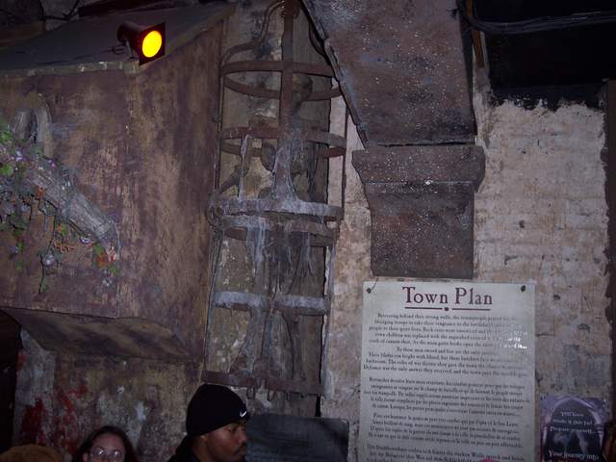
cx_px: 308
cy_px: 231
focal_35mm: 38
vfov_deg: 37.7
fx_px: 676
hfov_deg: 49.0
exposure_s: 1/30
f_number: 2.8
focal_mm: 8
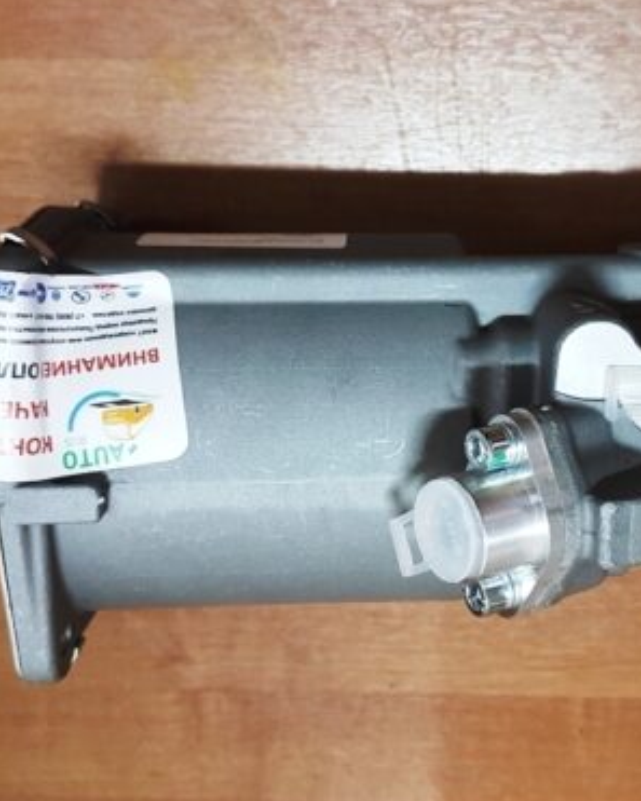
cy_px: 337
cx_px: 401
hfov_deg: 36.3
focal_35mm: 41
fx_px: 972
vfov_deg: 44.6
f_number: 1.7
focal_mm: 4.2
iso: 160
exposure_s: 1/33
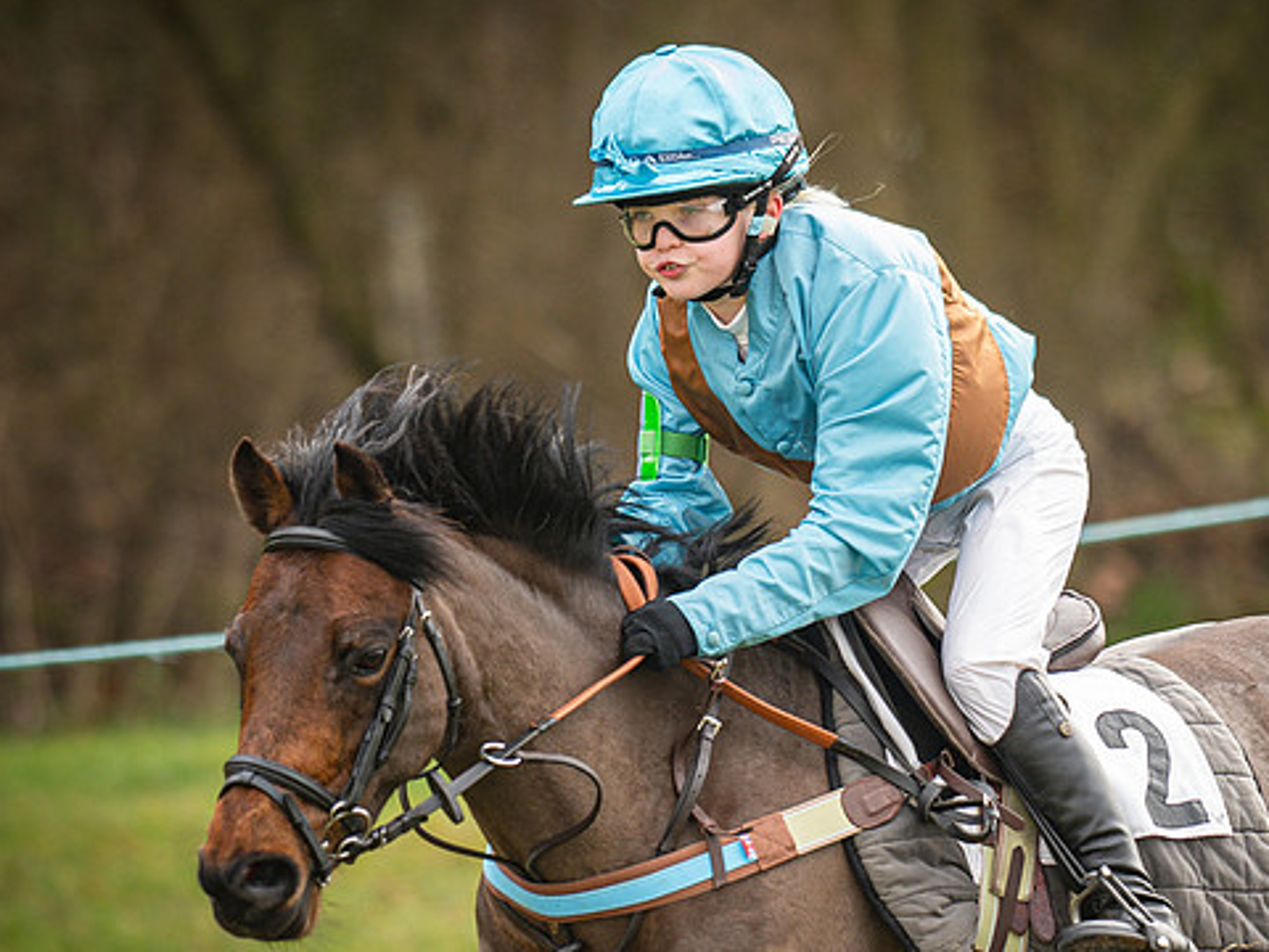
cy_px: 646
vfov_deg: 3.5
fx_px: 15470
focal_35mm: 422
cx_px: 804
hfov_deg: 4.7
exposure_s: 1/1000
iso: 160
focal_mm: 135
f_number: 1.8
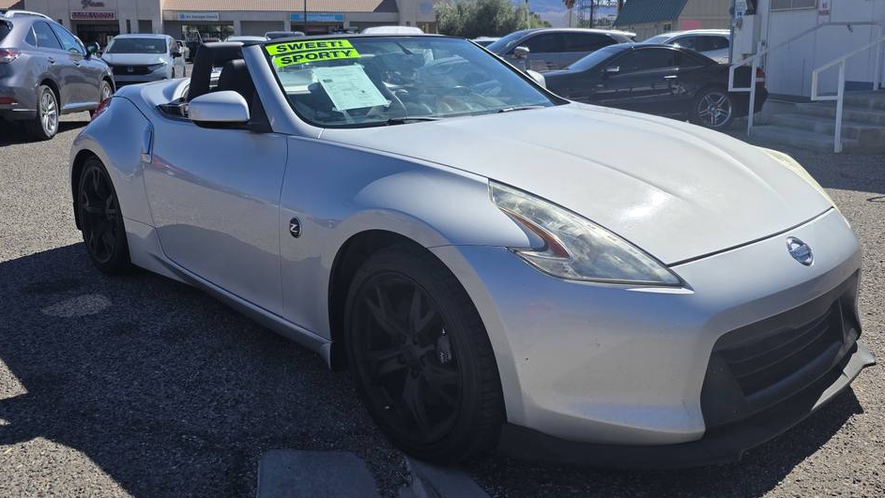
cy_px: 178
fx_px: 798
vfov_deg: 34.4
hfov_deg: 58.0
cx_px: 448
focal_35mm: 34
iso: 40
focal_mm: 6.3
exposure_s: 1/7944
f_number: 1.7
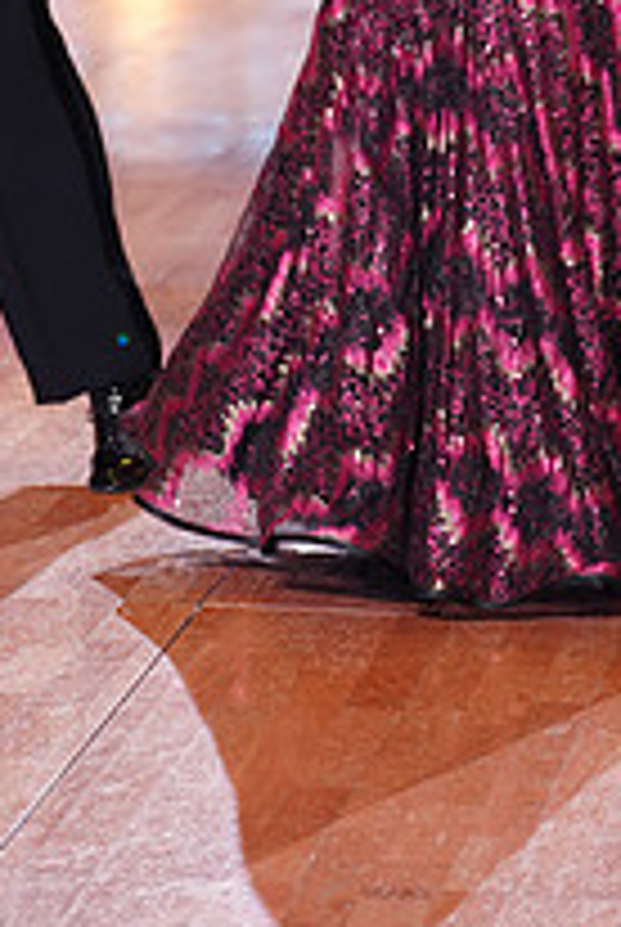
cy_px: -198
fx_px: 5080
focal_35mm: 197
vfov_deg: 10.3
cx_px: 214
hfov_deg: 7.0
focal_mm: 70
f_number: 2.8
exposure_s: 1/250
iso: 800
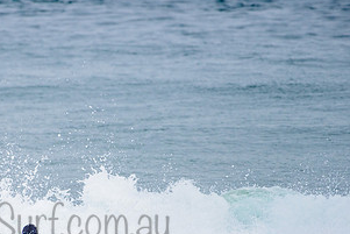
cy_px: 210
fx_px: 9367
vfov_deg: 1.4
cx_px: 47
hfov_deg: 2.1
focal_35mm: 963
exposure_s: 1/2000
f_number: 5.6
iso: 400
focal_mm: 500
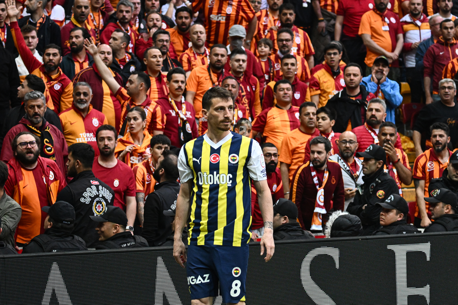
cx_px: 229
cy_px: 152
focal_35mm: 172
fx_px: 2188
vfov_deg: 8.0
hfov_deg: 12.0
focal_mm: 115
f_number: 4.5
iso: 4000
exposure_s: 1/1000
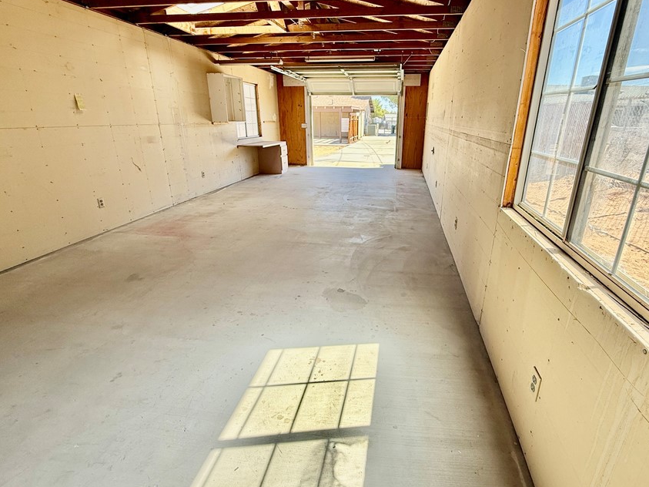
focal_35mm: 17
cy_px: 223
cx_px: 356
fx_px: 319
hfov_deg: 90.8
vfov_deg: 74.6
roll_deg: -0.5
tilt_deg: -18.3
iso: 64
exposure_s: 1/225
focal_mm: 2.22
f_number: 2.2
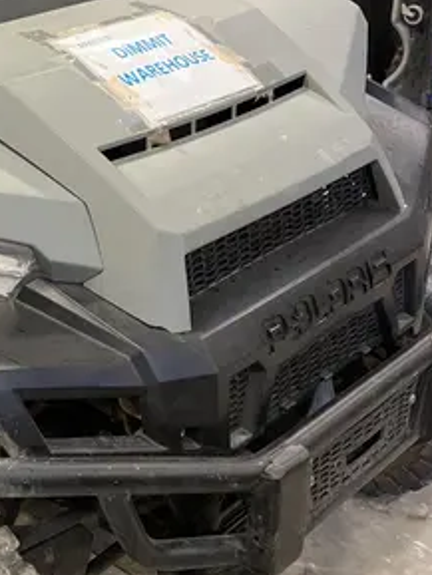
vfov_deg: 29.0
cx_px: -62
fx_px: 1097
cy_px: 148
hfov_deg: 21.0
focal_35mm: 66
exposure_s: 1/60
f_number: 1.6
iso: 200
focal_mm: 4.2
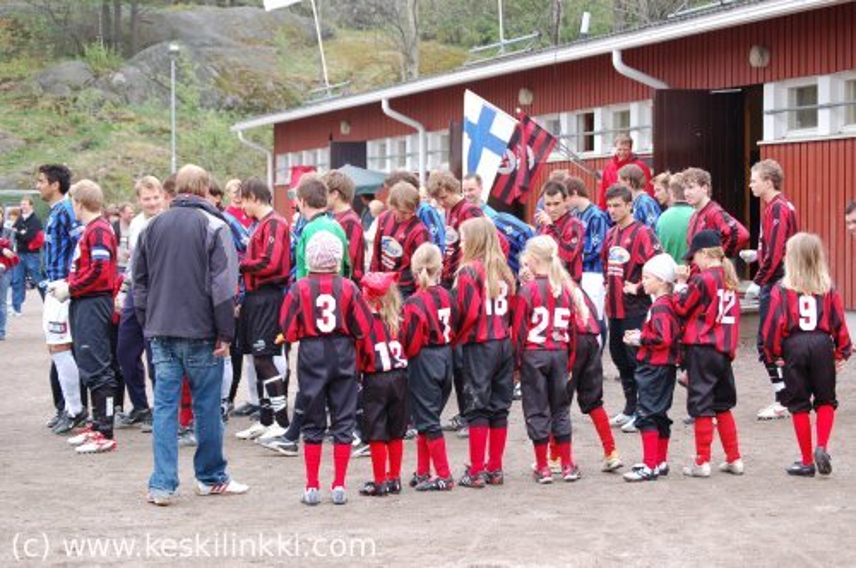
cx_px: 428
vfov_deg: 16.5
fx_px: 1959
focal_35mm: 82
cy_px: 284
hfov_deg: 24.6
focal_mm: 55
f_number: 6.3
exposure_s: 1/160
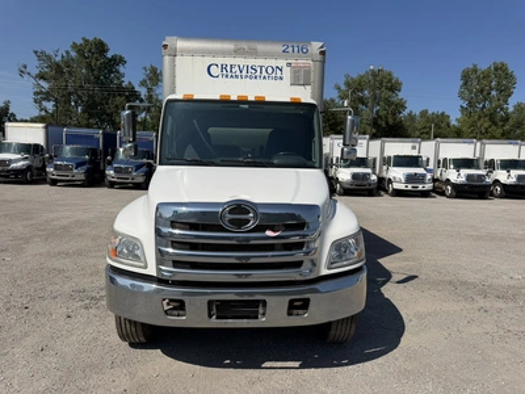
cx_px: 262
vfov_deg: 56.8
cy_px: 197
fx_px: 364
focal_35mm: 24
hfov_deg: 71.6
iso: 80
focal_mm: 6.76
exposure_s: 1/9091
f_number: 1.78
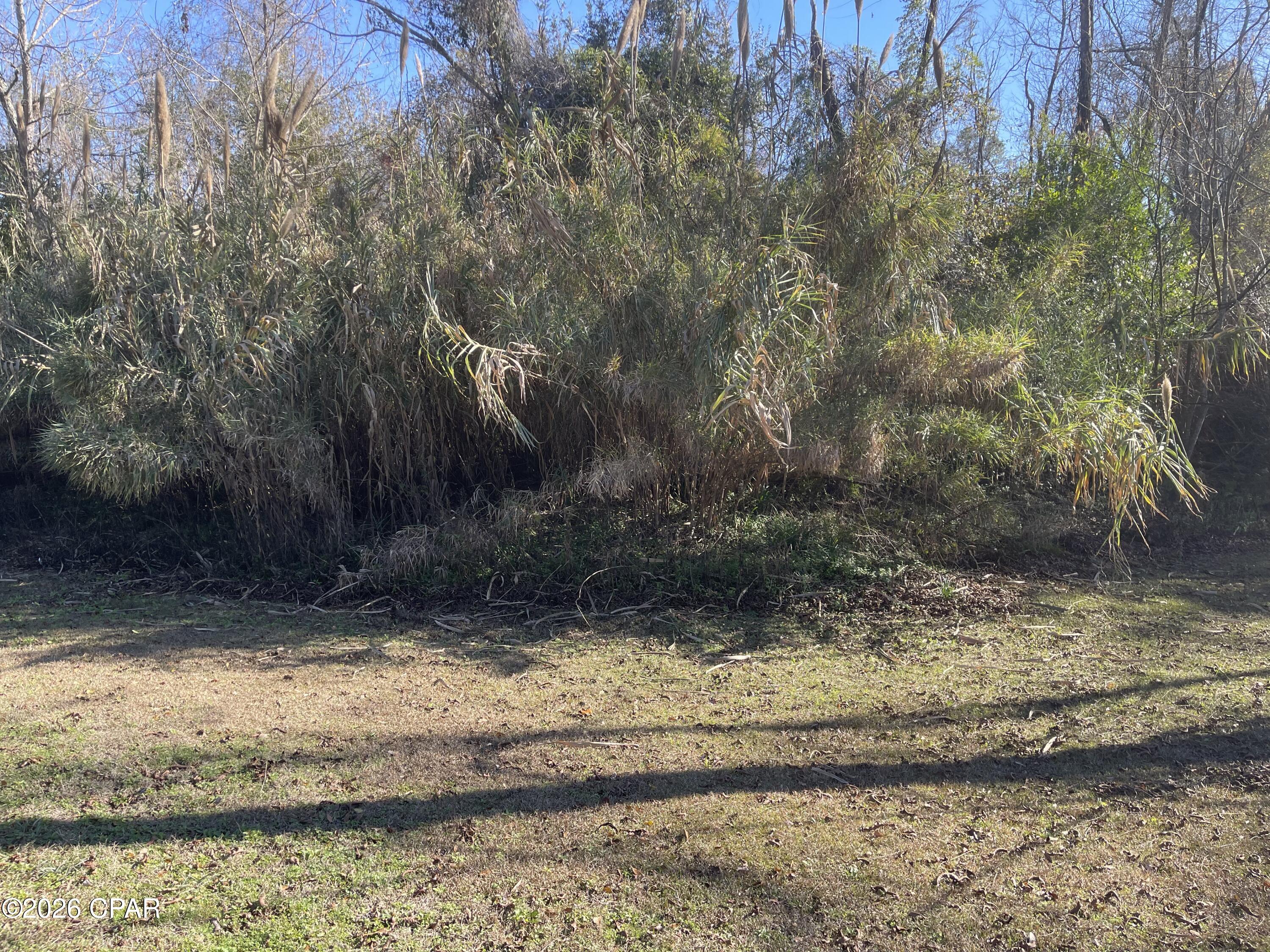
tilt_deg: -7.3
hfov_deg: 69.4
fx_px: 917
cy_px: 476
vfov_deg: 54.9
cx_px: 635
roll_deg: +0.0
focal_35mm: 25
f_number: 1.6
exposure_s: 1/545
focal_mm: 5.1
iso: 32
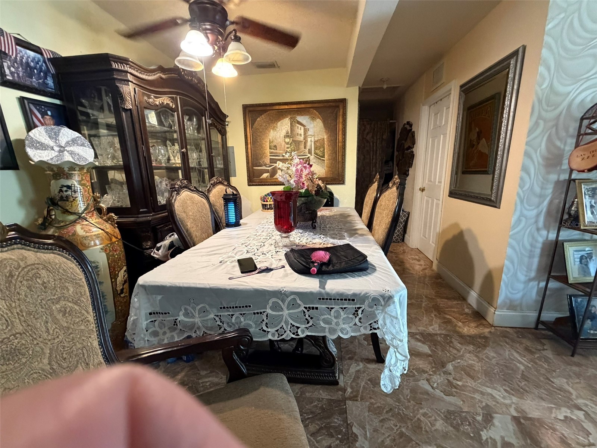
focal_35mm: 14
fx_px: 241
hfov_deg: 102.1
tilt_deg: -12.3
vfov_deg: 85.7
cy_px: 224
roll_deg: +2.1
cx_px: 298
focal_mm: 2.22
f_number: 2.2
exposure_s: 1/60
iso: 1000
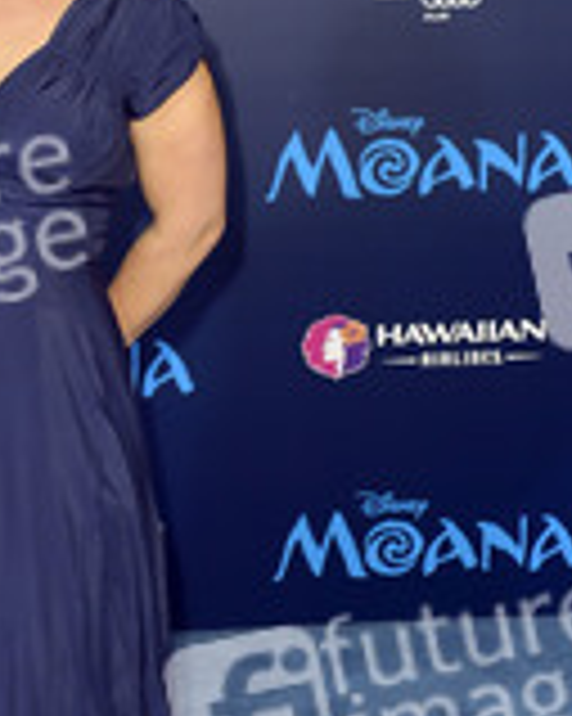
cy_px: 468
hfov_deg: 12.9
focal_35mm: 118
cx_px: -11
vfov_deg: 16.3
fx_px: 2499
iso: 400
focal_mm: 50
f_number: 4.5
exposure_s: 1/320
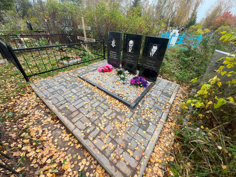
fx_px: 89
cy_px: 88
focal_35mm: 13
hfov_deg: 106.2
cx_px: 118
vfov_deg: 89.9
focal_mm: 1.57
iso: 32
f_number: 1.8
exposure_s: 1/138
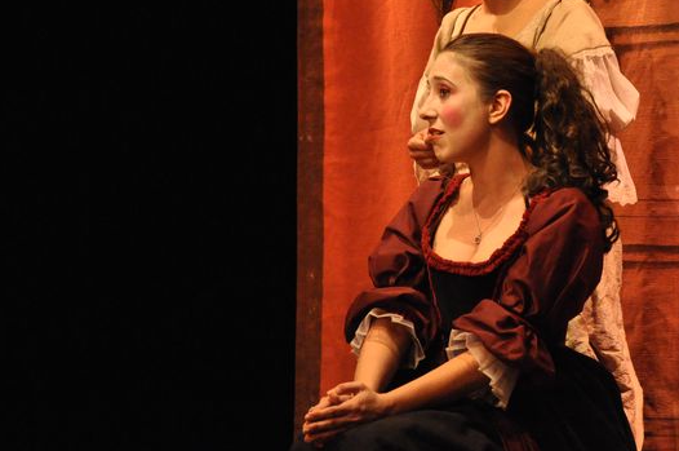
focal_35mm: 240
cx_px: 502
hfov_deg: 8.6
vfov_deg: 5.7
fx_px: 4515
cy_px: 144
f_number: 5.6
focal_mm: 105
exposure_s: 1/180
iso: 3200
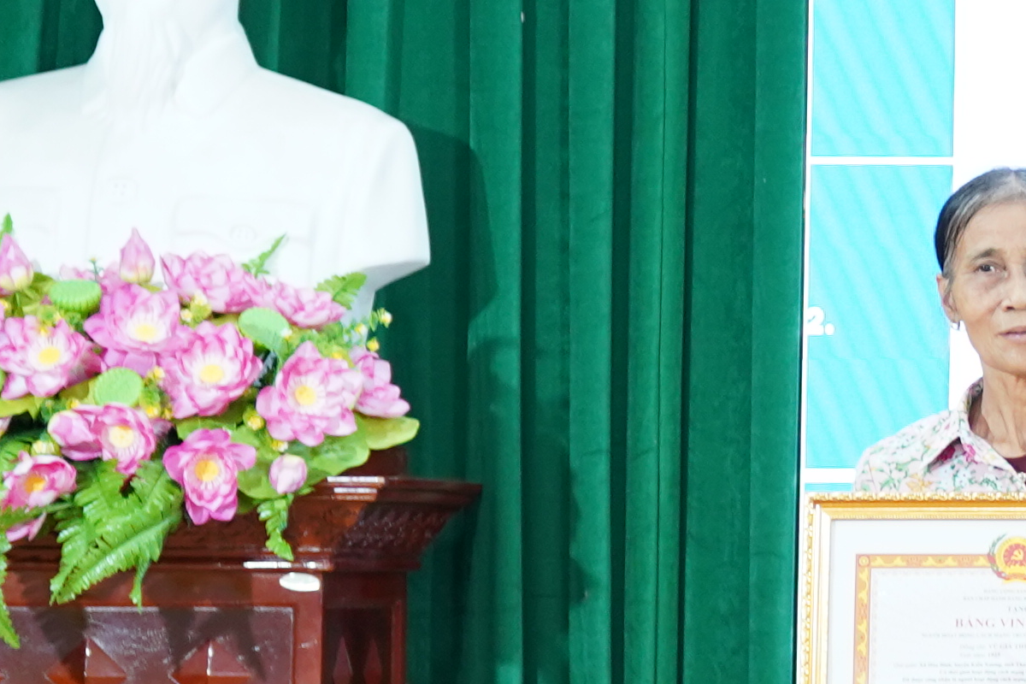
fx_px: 6184
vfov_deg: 6.3
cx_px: 2262
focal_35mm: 217
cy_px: 383
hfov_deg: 8.8
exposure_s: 1/50
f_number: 2.8
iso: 1000
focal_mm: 43.4
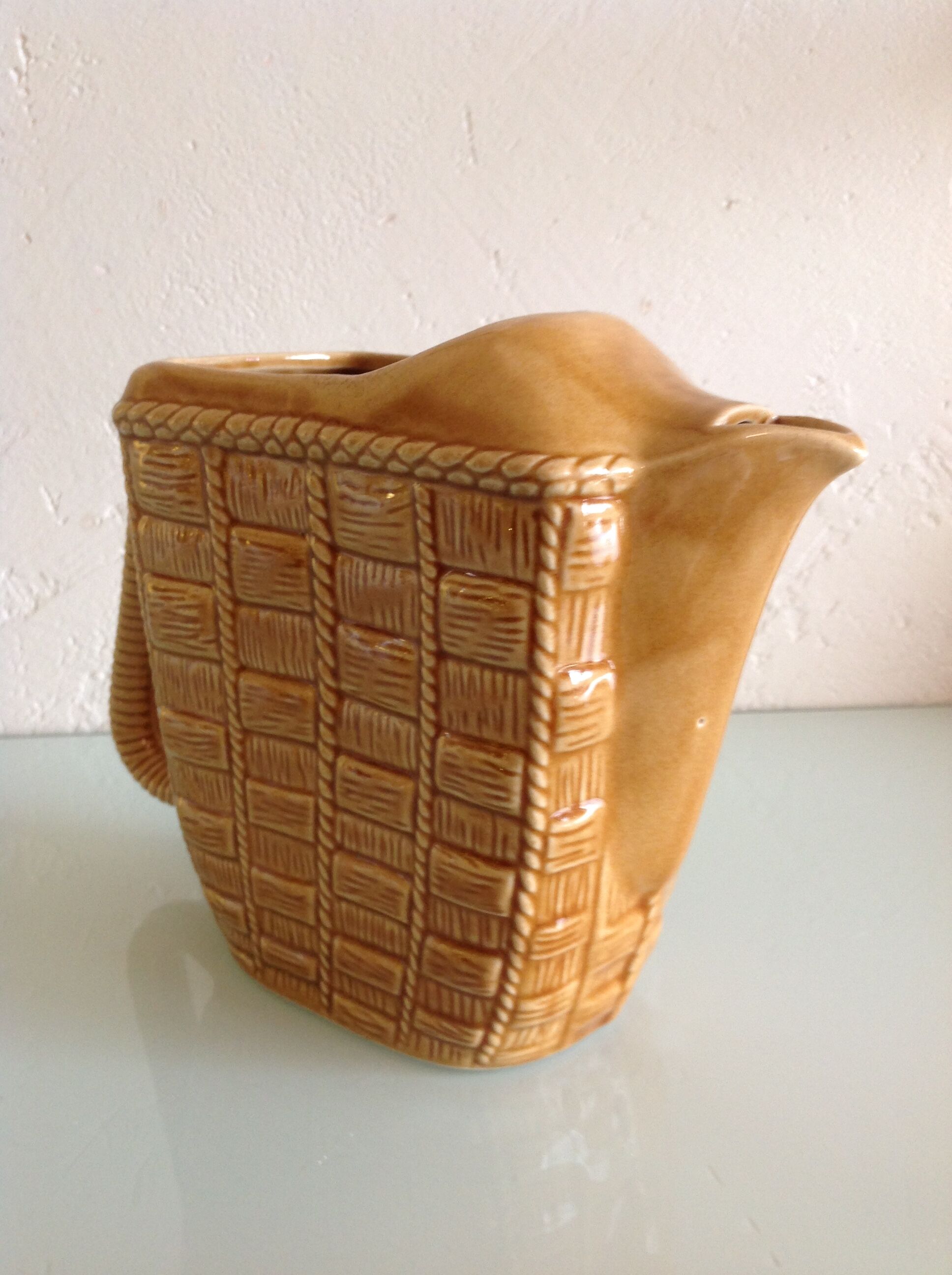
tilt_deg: -16.8
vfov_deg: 52.7
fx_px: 1287
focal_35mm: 35
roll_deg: +0.7
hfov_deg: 40.6
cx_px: 476
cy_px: 638
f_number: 2.4
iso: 80
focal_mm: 4.28
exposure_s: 1/15
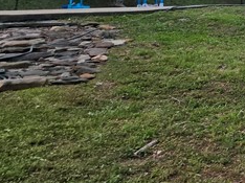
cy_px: -71
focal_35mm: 57
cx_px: 526
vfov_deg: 22.2
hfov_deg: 17.7
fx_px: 403
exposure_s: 1/262
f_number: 2.2
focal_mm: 2.2
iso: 50
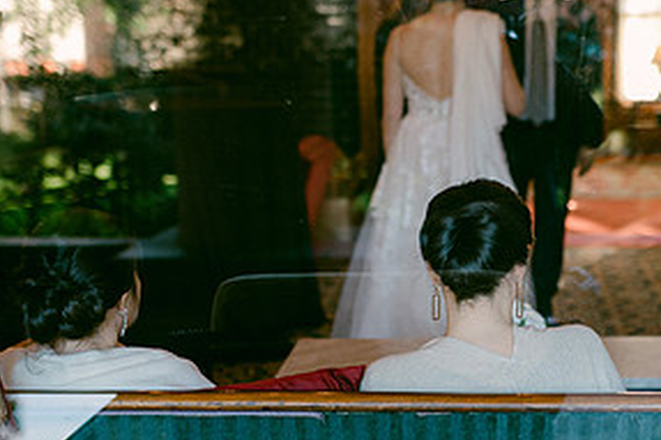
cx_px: 486
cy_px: 270
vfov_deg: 18.9
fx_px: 1321
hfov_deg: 27.7
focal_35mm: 72
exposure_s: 1/400
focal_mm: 35
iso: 1000
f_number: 2
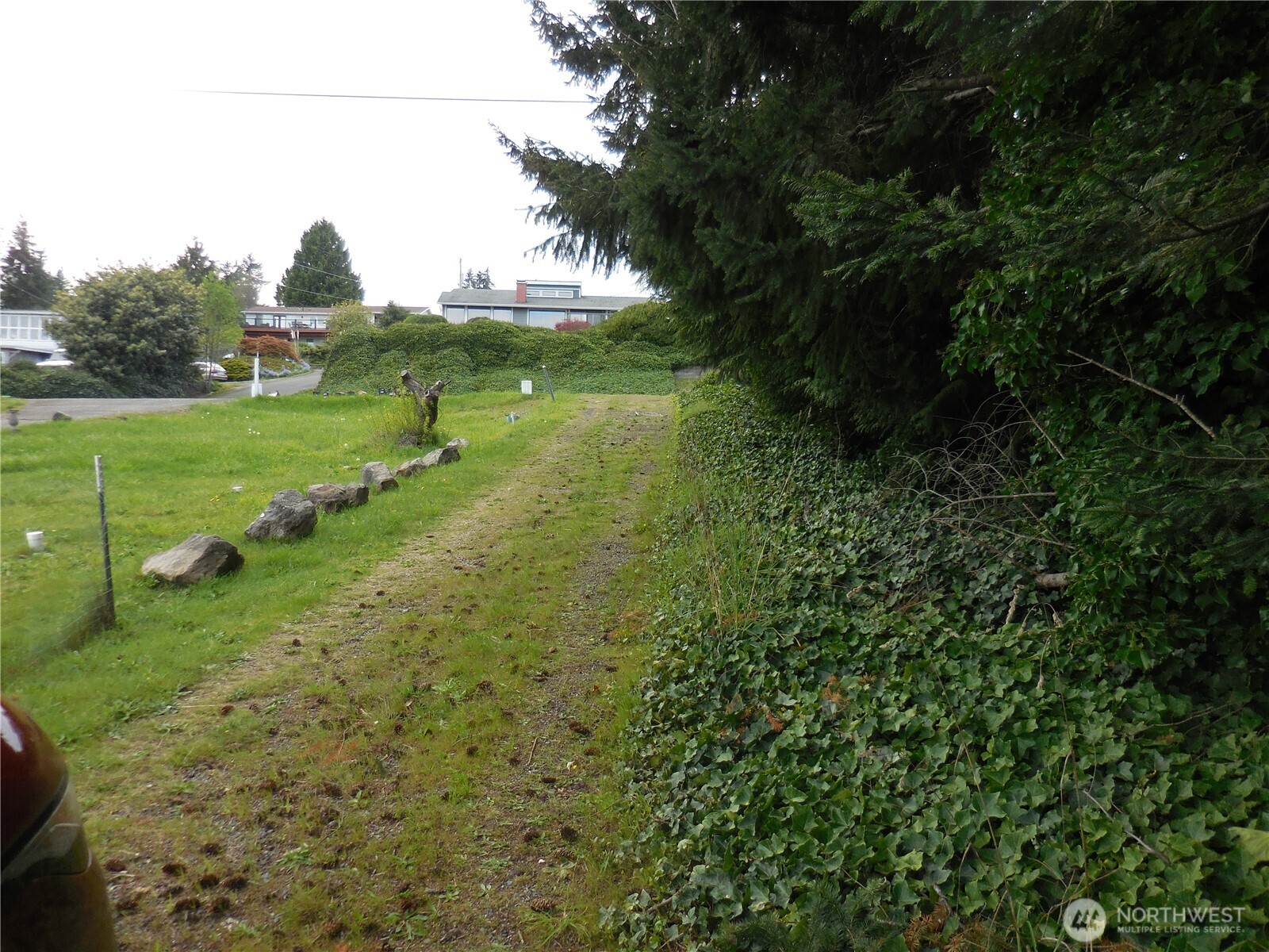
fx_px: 916
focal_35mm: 25
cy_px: 476
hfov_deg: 69.4
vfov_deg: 54.9
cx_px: 634
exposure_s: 1/250
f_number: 3.3
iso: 125
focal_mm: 4.5
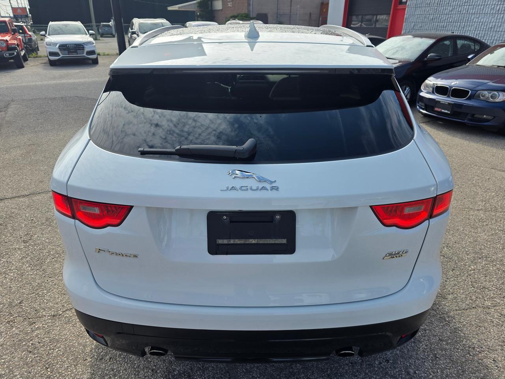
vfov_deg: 58.9
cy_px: 190
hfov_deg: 73.9
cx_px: 252
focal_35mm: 23
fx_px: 336
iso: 80
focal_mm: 6.3
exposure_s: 1/5017
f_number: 1.7
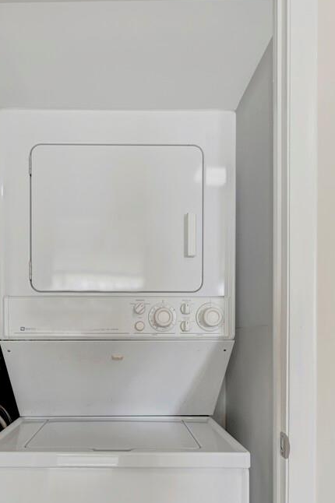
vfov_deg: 65.7
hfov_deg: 48.8
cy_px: 370
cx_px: 118
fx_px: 363
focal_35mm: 26
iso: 200
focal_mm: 14
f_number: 6.3
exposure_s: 1/13
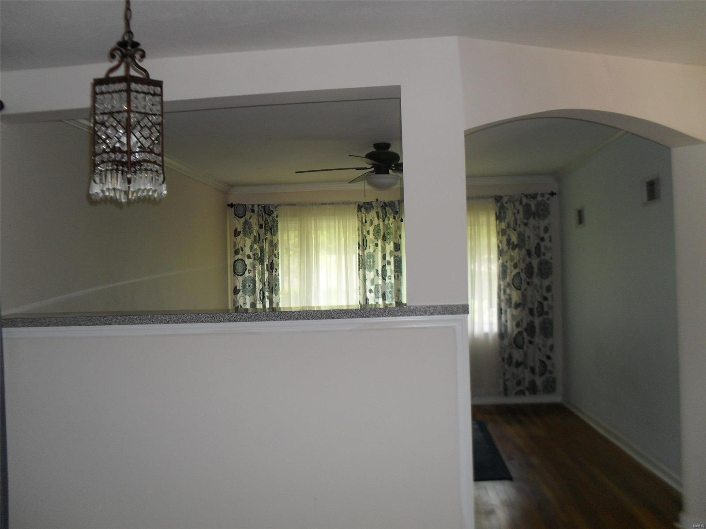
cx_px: 353
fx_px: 714
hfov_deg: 52.6
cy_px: 264
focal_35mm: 35
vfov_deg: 40.7
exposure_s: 1/90
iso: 100
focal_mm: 6.3
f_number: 3.2
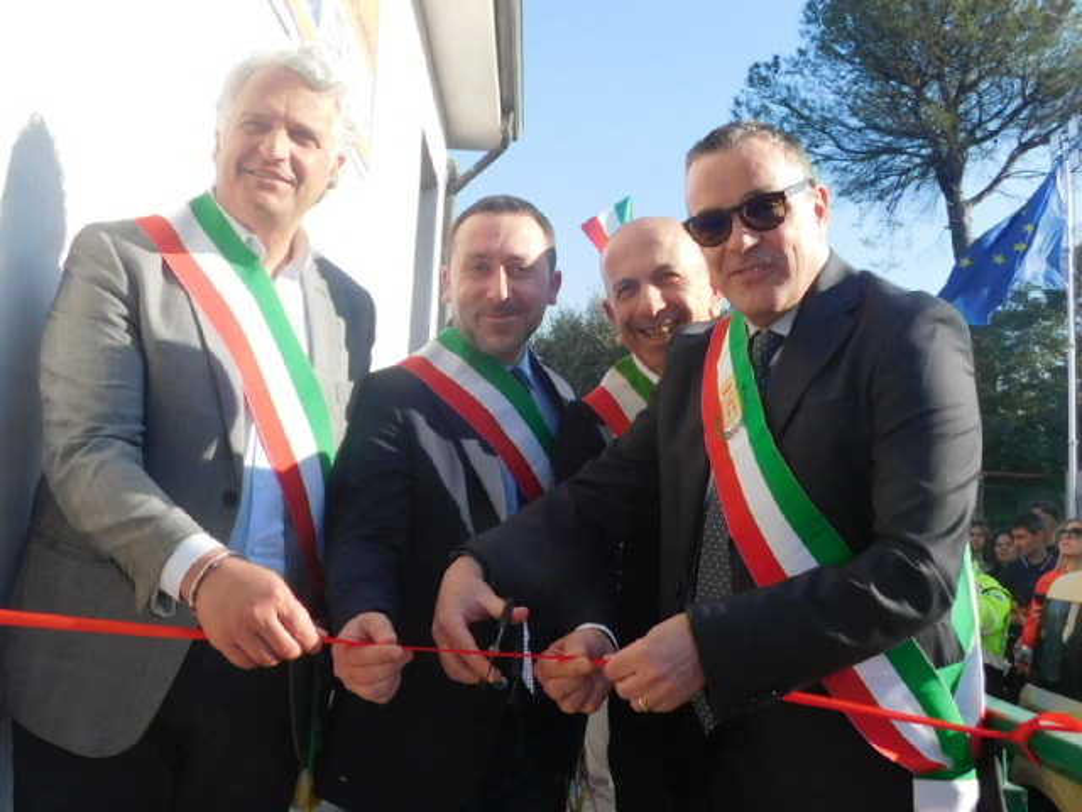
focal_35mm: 23
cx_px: 541
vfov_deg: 58.9
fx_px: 719
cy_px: 406
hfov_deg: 73.9
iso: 125
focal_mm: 4
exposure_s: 1/800
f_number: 3
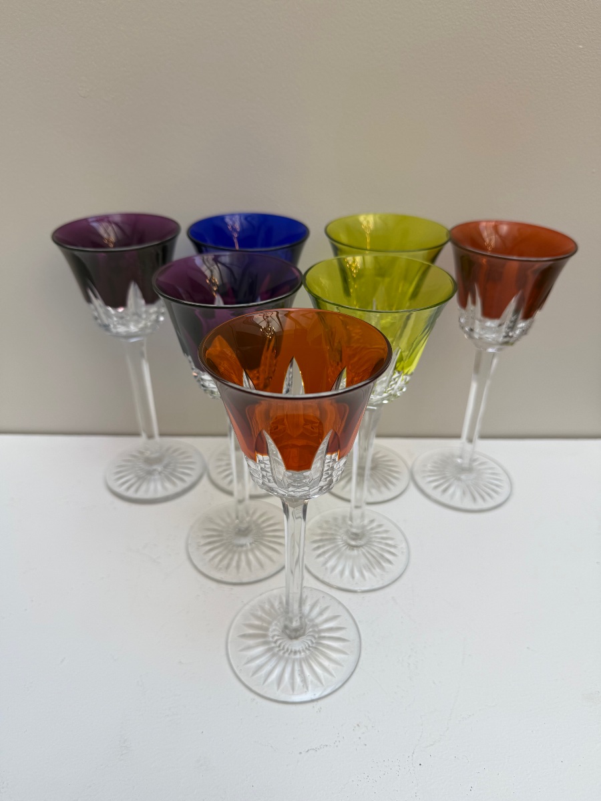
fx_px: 556
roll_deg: -0.8
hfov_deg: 56.8
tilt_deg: -31.7
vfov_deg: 71.6
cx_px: 300
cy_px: 400
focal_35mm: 24
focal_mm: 6.76
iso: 64
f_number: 1.78
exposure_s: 1/246
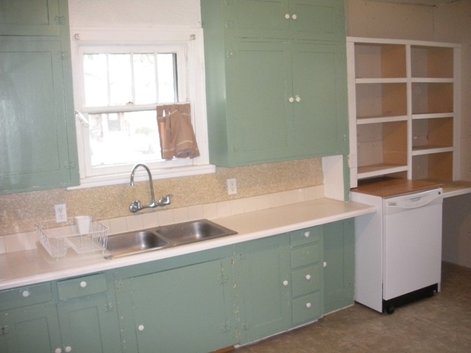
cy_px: 176
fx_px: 476
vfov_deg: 40.7
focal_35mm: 35
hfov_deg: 52.6
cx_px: 236
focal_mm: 6.3
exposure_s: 1/30
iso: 400
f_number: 3.5
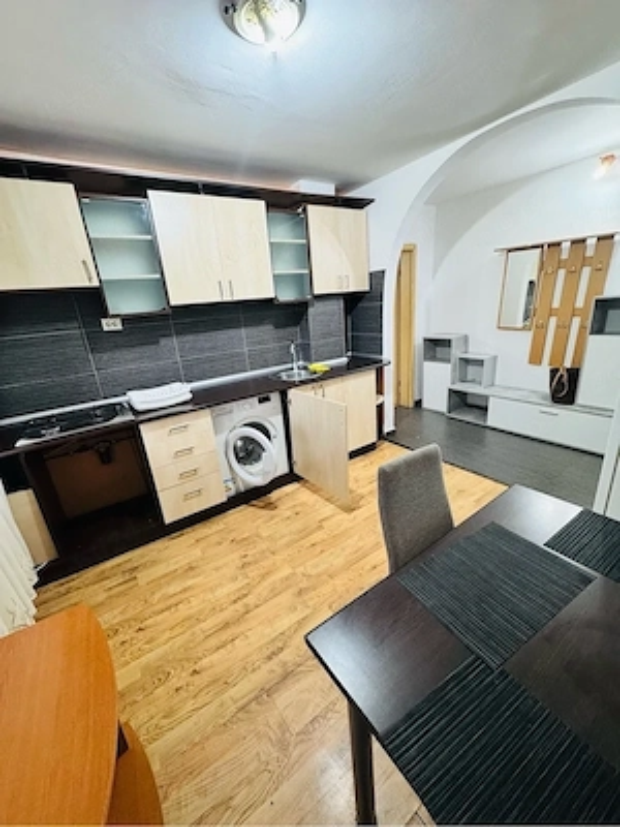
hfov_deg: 85.7
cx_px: 310
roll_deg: +4.3
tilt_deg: -17.3
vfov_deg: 102.1
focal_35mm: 14
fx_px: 334
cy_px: 414
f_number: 2.2
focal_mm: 2.22
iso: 320
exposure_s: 1/50
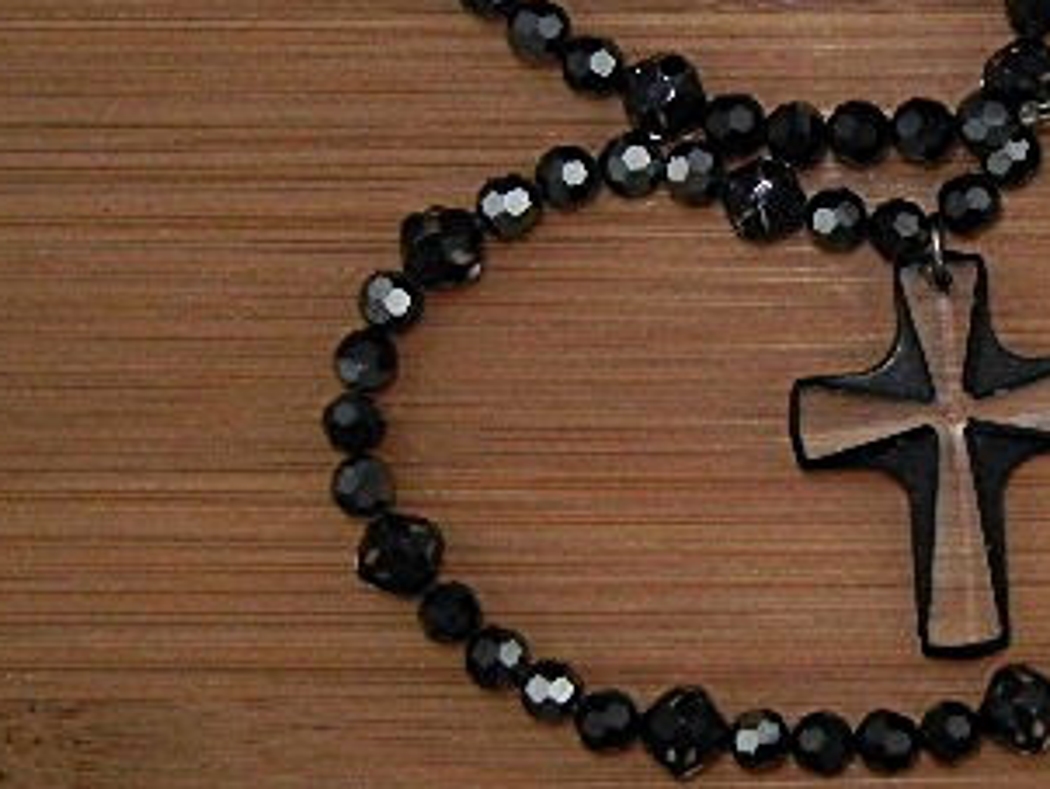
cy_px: 268
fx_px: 2186
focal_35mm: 72
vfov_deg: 20.4
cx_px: 925
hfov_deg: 26.2
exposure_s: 1/30
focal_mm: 6.2
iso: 800
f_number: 7.2
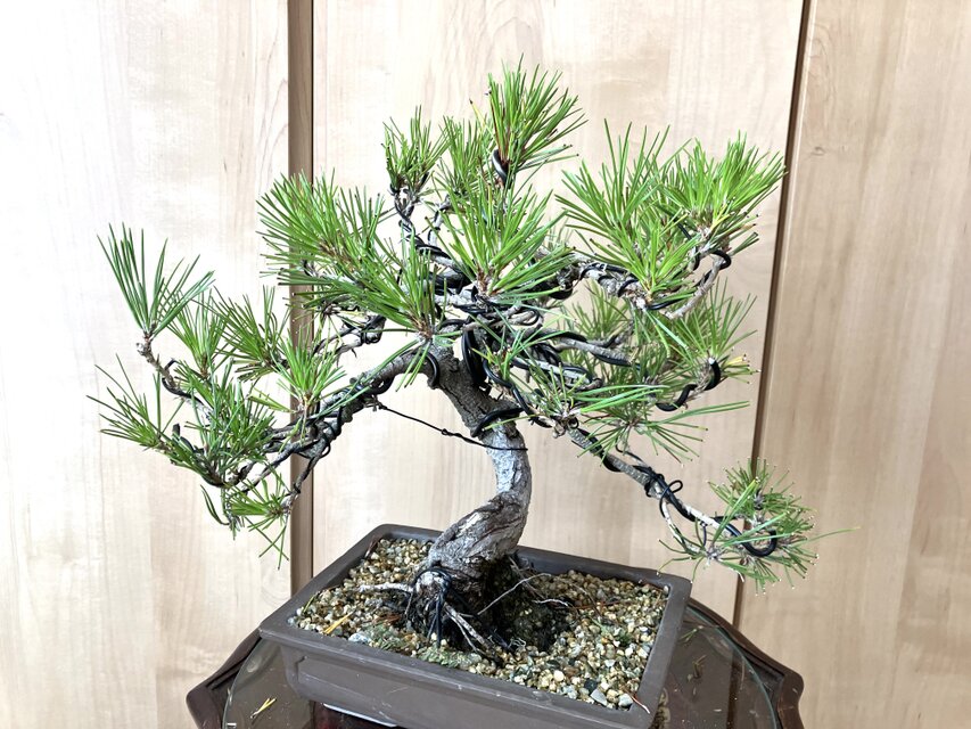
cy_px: 364
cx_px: 486
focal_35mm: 28
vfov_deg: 49.8
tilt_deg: -12.0
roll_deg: -3.2
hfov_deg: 63.4
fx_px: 786
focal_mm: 3.99
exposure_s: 1/115
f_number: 1.8
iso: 80
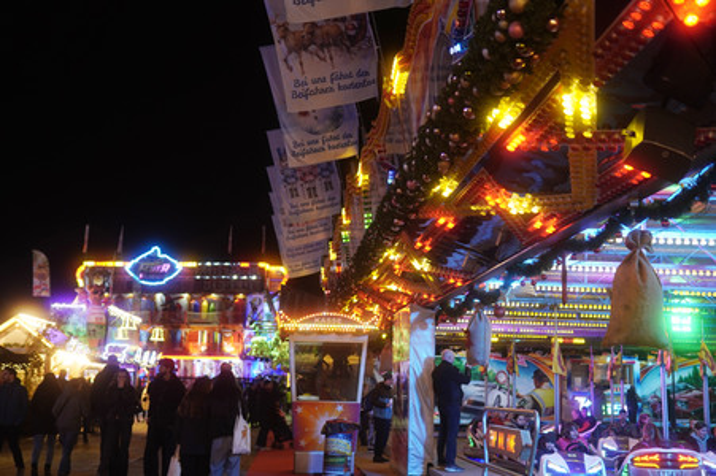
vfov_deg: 29.8
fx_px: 894
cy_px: 238
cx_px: 358
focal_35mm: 45
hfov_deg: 43.6
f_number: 1.4
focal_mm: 30
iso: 320
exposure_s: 1/160
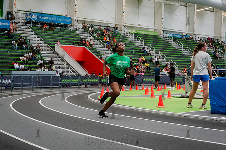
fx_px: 380
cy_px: 85
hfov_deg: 33.1
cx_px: 99
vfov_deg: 22.3
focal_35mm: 61
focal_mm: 50
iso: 6400
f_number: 3.5
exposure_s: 1/1600
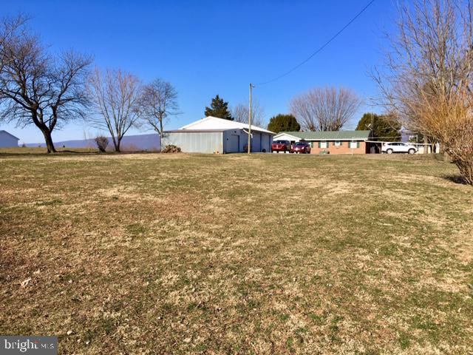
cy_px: 178
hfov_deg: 61.7
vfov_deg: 48.2
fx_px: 396
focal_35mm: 29
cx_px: 236
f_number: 2.2
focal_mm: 4.15
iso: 25
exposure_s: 1/1241
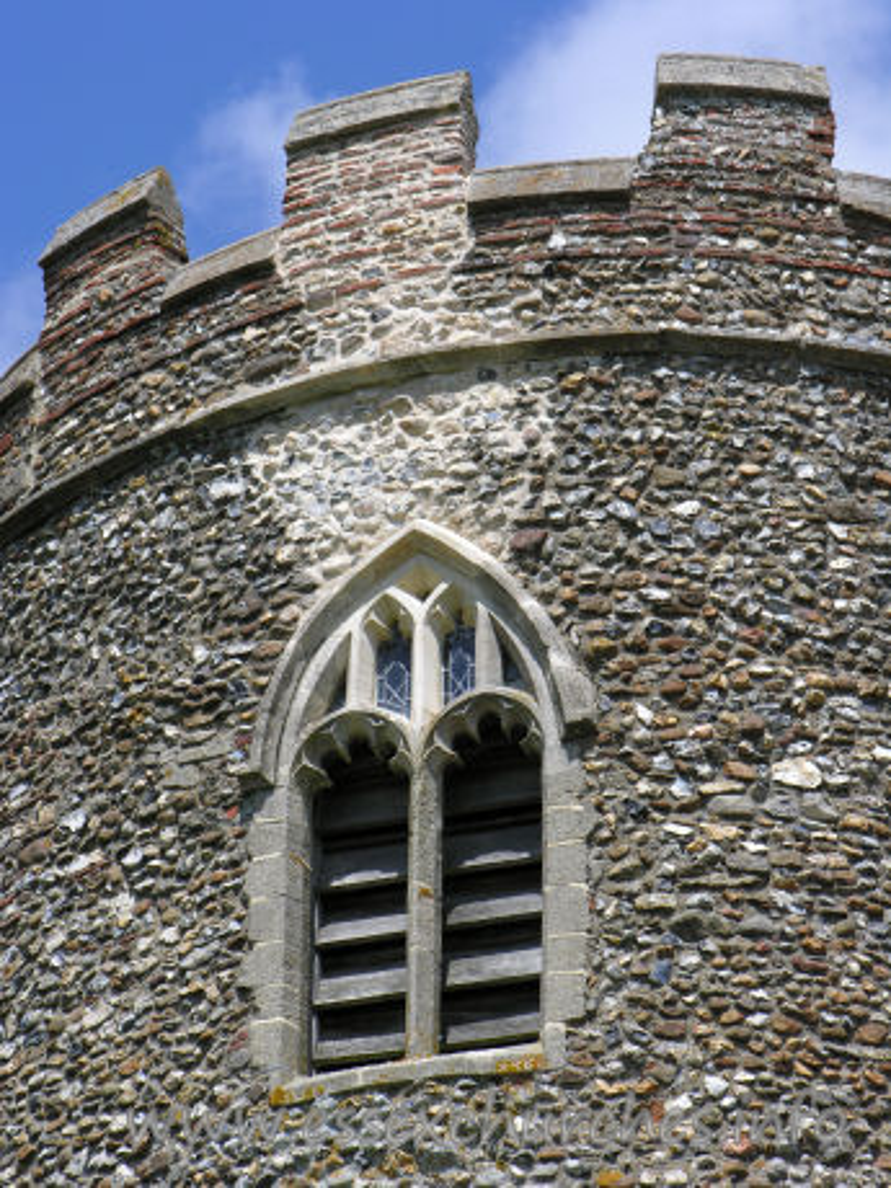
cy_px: 594
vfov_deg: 10.3
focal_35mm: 192
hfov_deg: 7.7
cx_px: 446
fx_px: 6589
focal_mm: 49
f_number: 6.5
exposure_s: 1/203
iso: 50
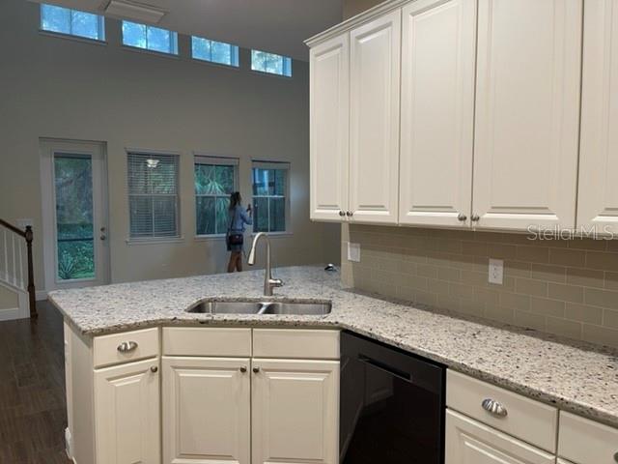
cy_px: 232
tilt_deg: -5.1
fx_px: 464
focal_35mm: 26
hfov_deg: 67.3
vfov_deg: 53.1
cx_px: 309
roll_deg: -0.2
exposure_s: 1/60
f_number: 1.6
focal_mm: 5.1
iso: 80
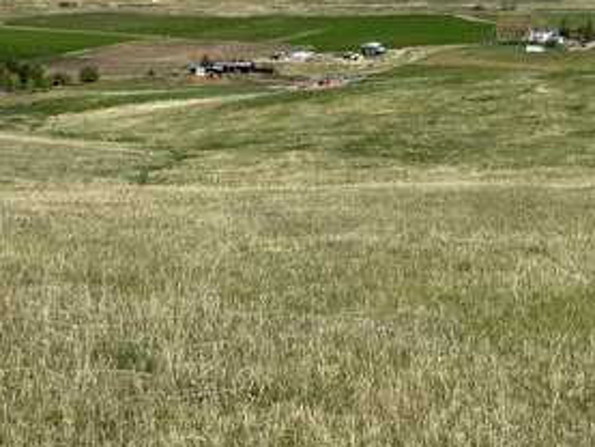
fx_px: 1032
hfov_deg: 32.0
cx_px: 221
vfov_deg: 23.8
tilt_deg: -5.6
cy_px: 45
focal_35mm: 60
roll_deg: -0.8
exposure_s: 1/6579
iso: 32
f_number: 1.6
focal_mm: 5.1
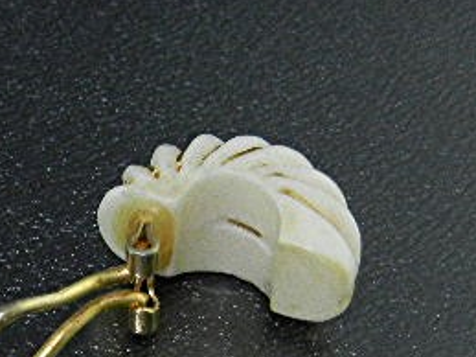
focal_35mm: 146
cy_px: 313
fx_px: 2007
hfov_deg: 13.4
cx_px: 13
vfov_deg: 10.1
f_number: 8
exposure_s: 1/30
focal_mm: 10.6
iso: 800
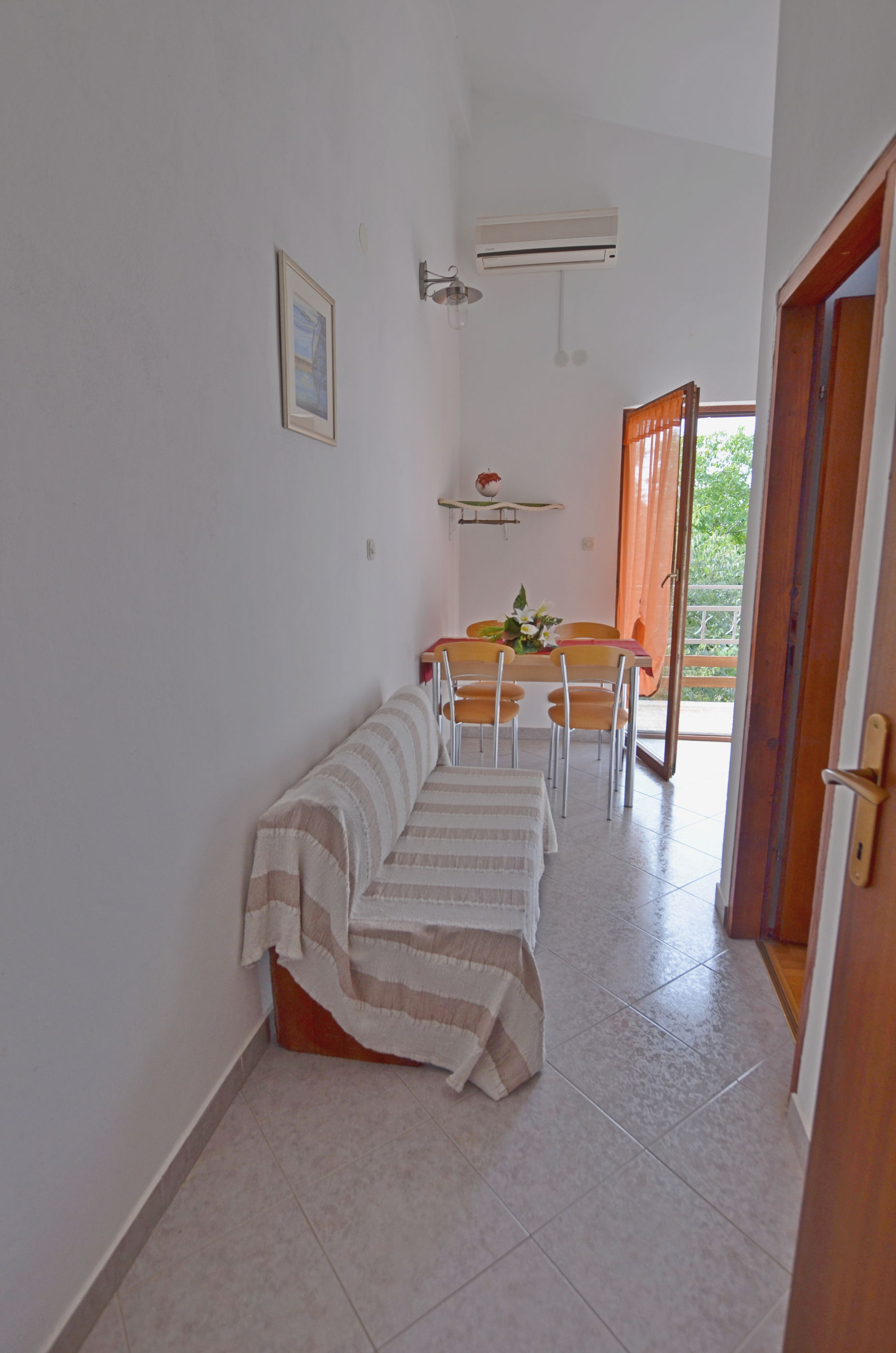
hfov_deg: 67.2
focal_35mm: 18
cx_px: 448
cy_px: 676
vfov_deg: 90.1
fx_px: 675
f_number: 5
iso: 200
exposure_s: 1/100
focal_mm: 12
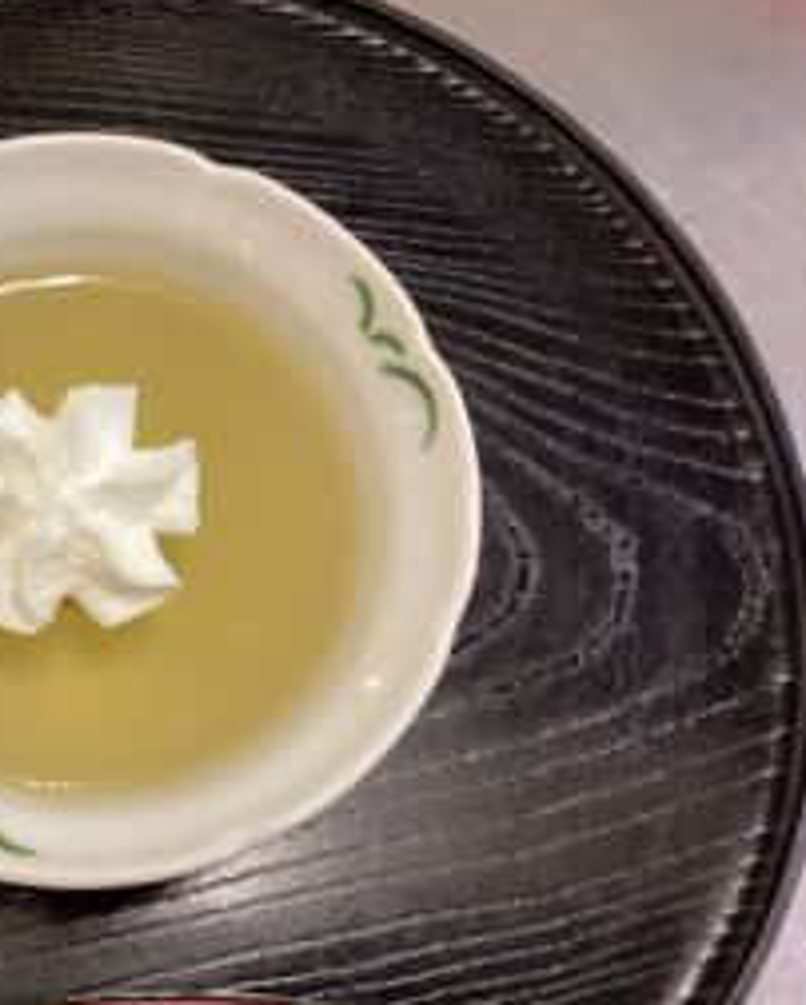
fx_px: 1340
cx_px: 82
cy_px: 512
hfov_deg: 31.9
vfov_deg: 41.1
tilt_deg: -72.5
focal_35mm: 45
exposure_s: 1/50
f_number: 2.4
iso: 250
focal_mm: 3.3
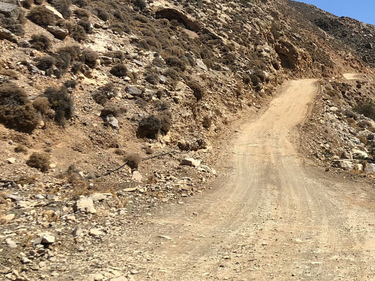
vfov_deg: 23.3
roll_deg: -0.7
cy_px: 60
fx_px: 672
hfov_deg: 28.6
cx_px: 402
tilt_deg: +9.4
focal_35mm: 62
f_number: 1.8
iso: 20
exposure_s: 1/2183
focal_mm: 4
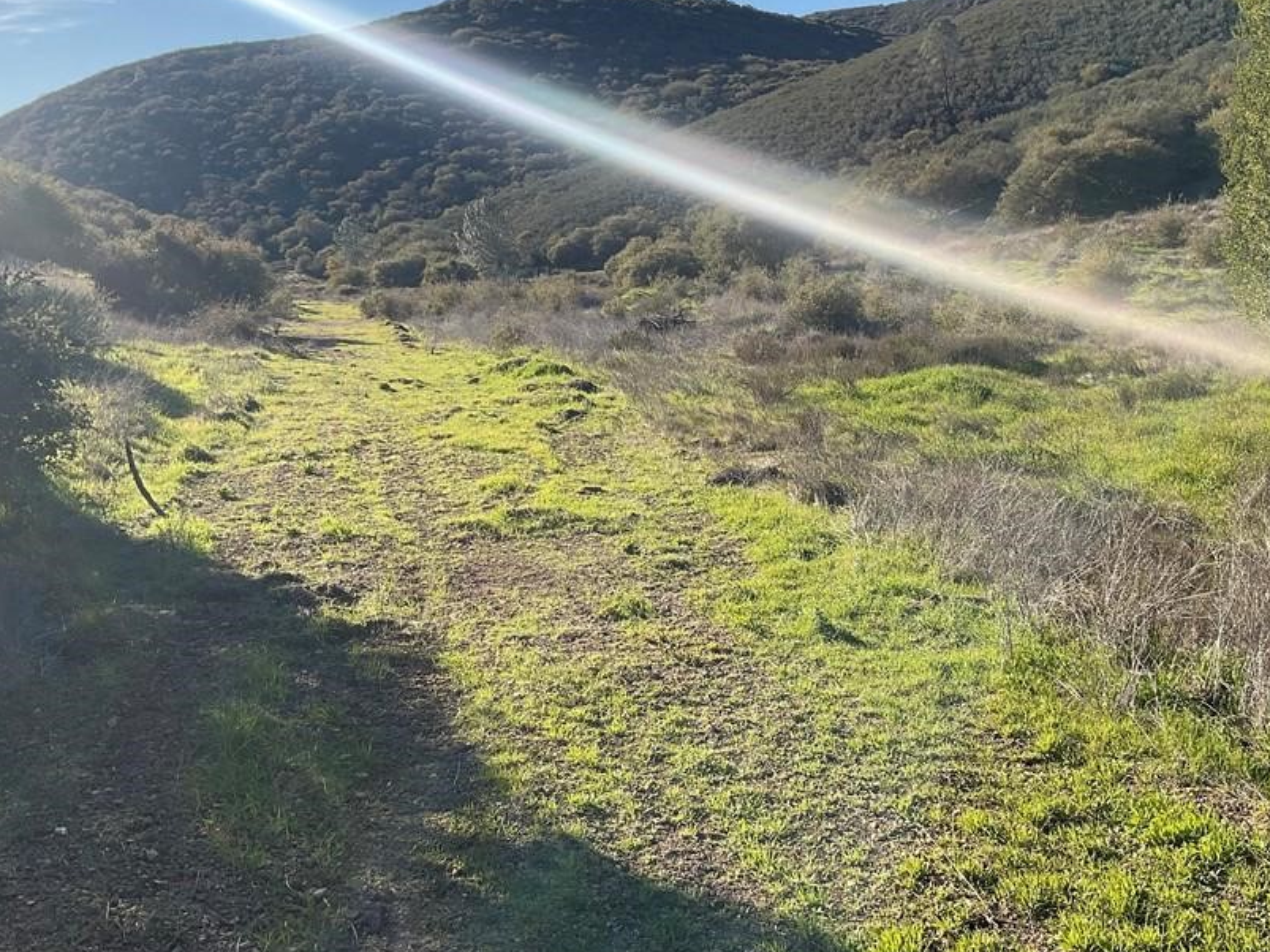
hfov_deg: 50.0
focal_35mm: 37
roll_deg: +2.5
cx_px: 728
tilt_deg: -10.8
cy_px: 463
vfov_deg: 38.7
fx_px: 1357
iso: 16
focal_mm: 3
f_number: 1.8
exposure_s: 1/1168
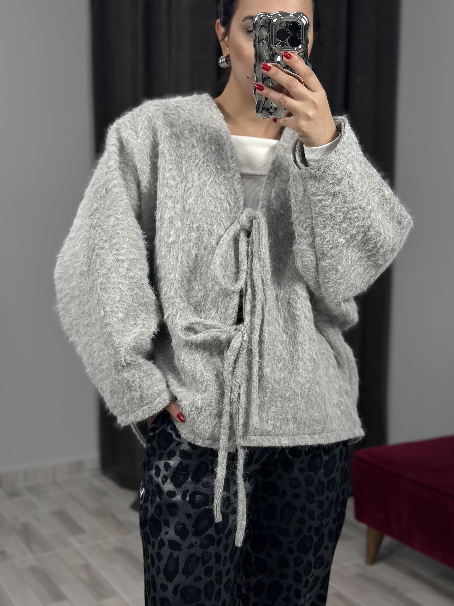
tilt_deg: -29.1
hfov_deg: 29.7
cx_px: 228
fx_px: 857
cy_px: 307
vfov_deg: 38.9
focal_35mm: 49
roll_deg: +1.4
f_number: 1.78
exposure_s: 1/105
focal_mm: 6.86
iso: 64
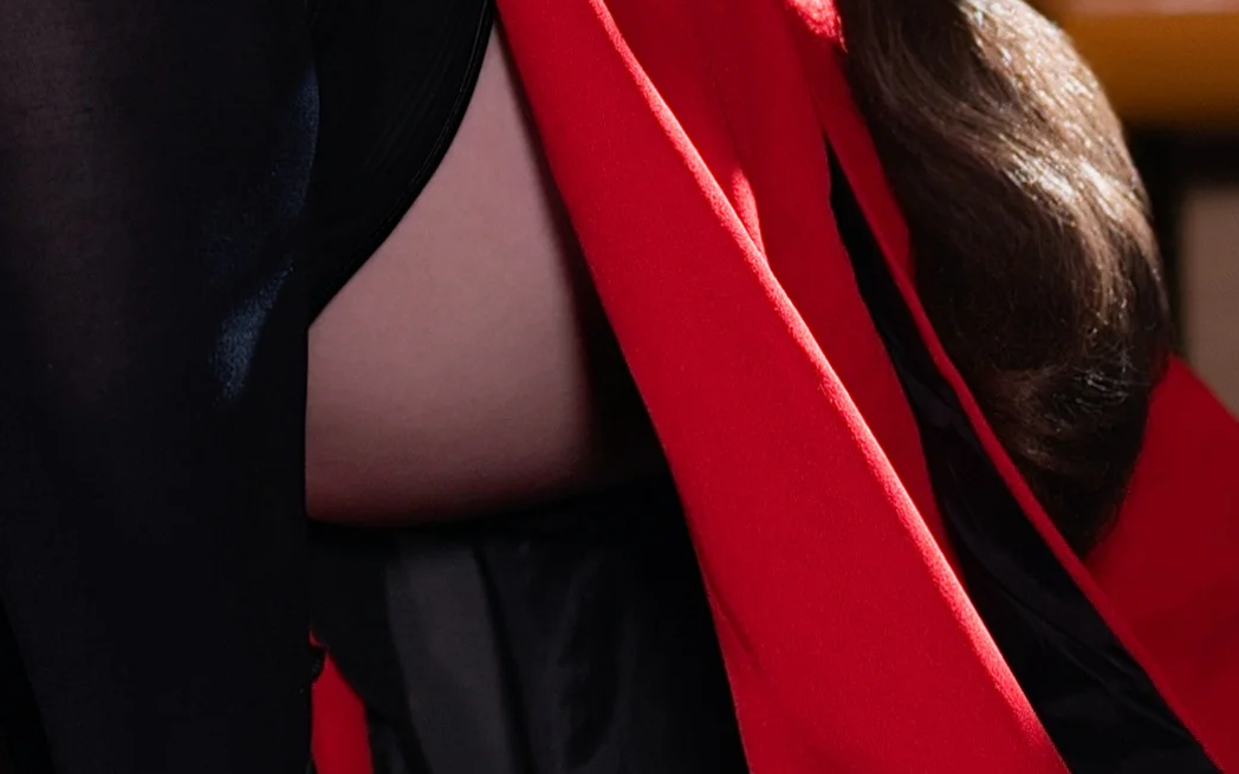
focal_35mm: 294
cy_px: -444
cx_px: 417
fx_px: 9927
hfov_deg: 7.1
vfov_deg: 4.4
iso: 100
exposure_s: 1/160
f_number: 1.4
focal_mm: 50
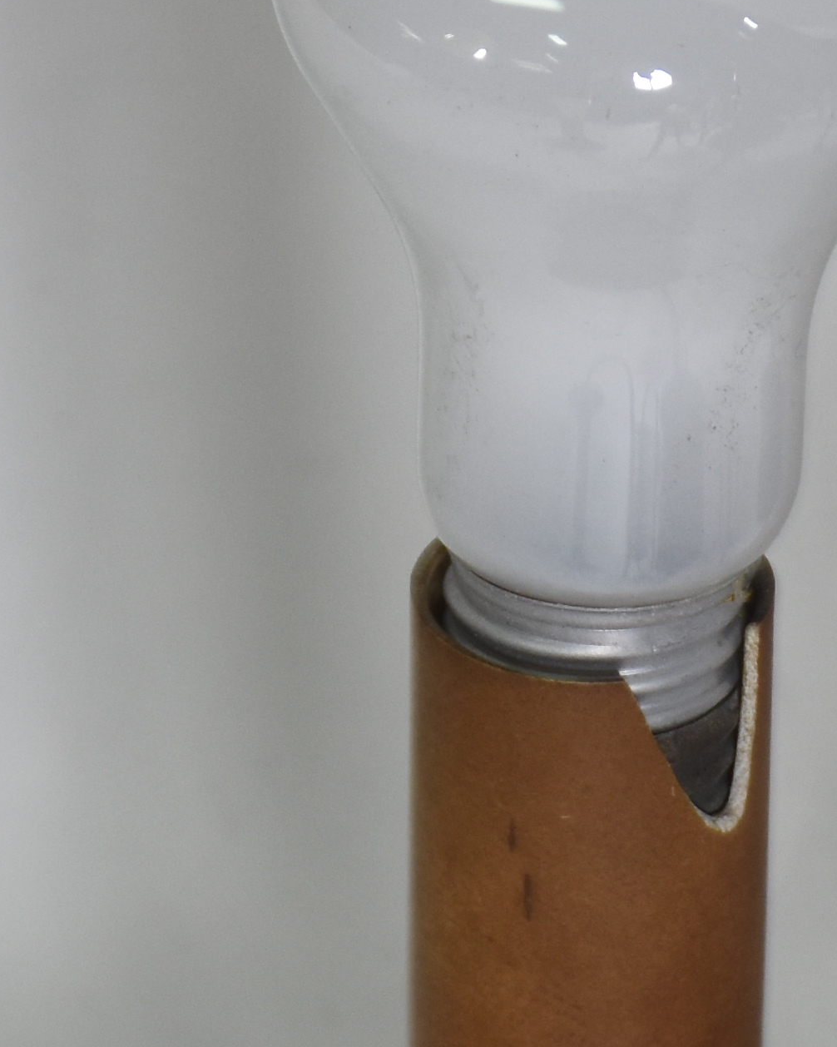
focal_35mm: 470
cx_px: 638
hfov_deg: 3.3
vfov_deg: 4.1
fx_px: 14557
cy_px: 747
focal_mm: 70
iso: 320
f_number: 6.3
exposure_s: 1/60
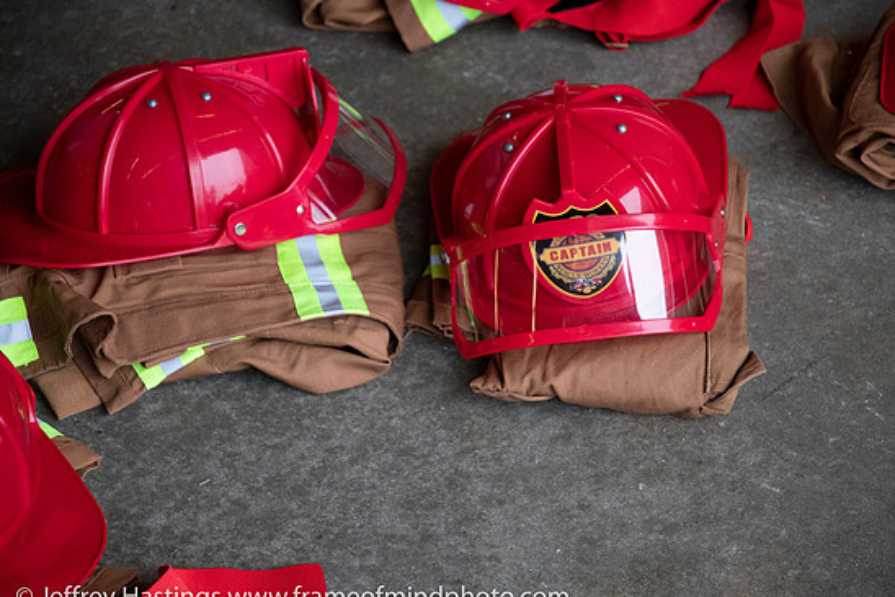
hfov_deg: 16.1
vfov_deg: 10.8
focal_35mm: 127
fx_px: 3159
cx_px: 470
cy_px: 296
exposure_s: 1/800
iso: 2000
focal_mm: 80
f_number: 4
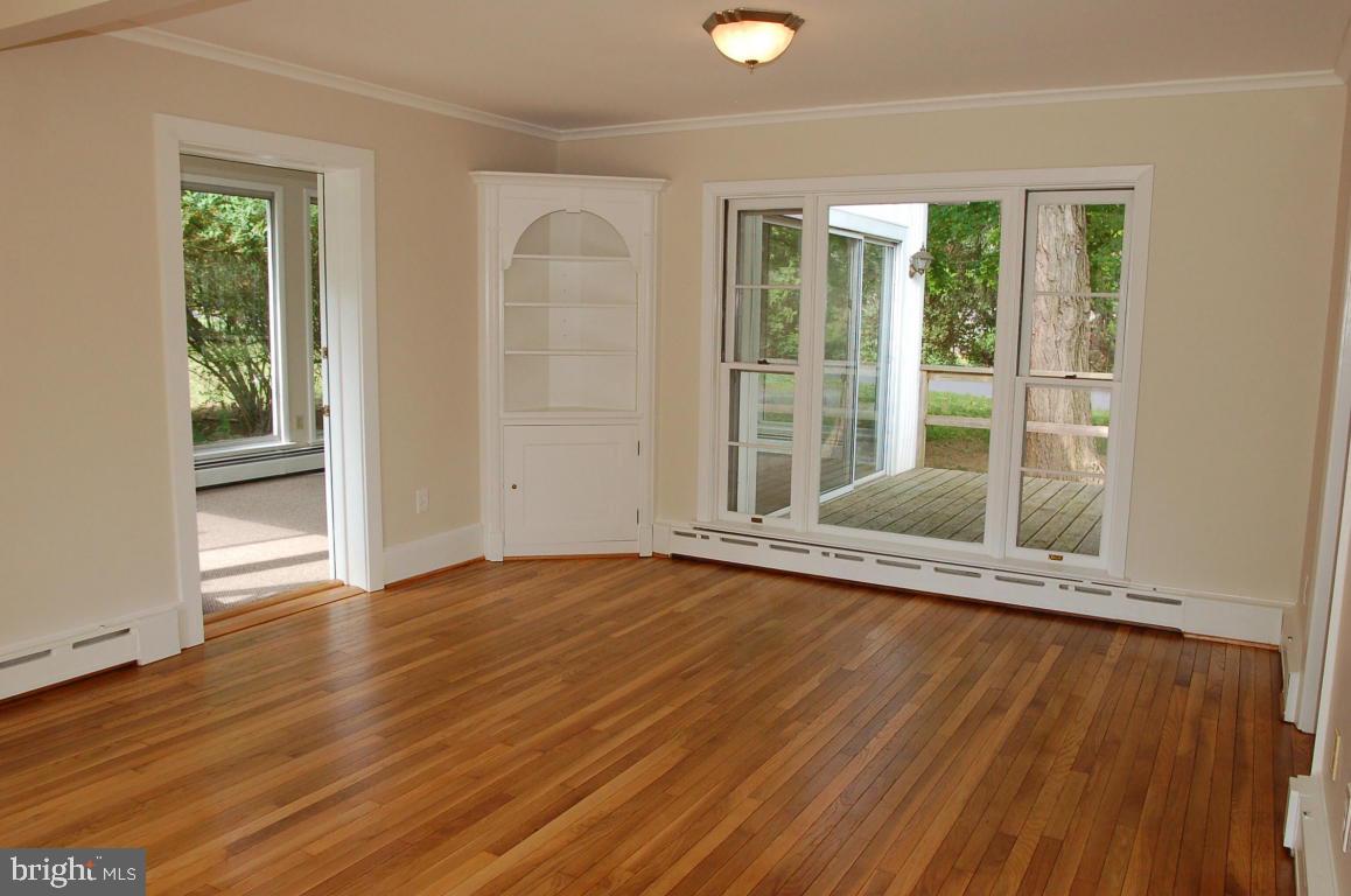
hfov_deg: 70.5
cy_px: 448
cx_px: 676
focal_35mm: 26
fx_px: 955
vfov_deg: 50.2
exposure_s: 1/80
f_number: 9
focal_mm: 17
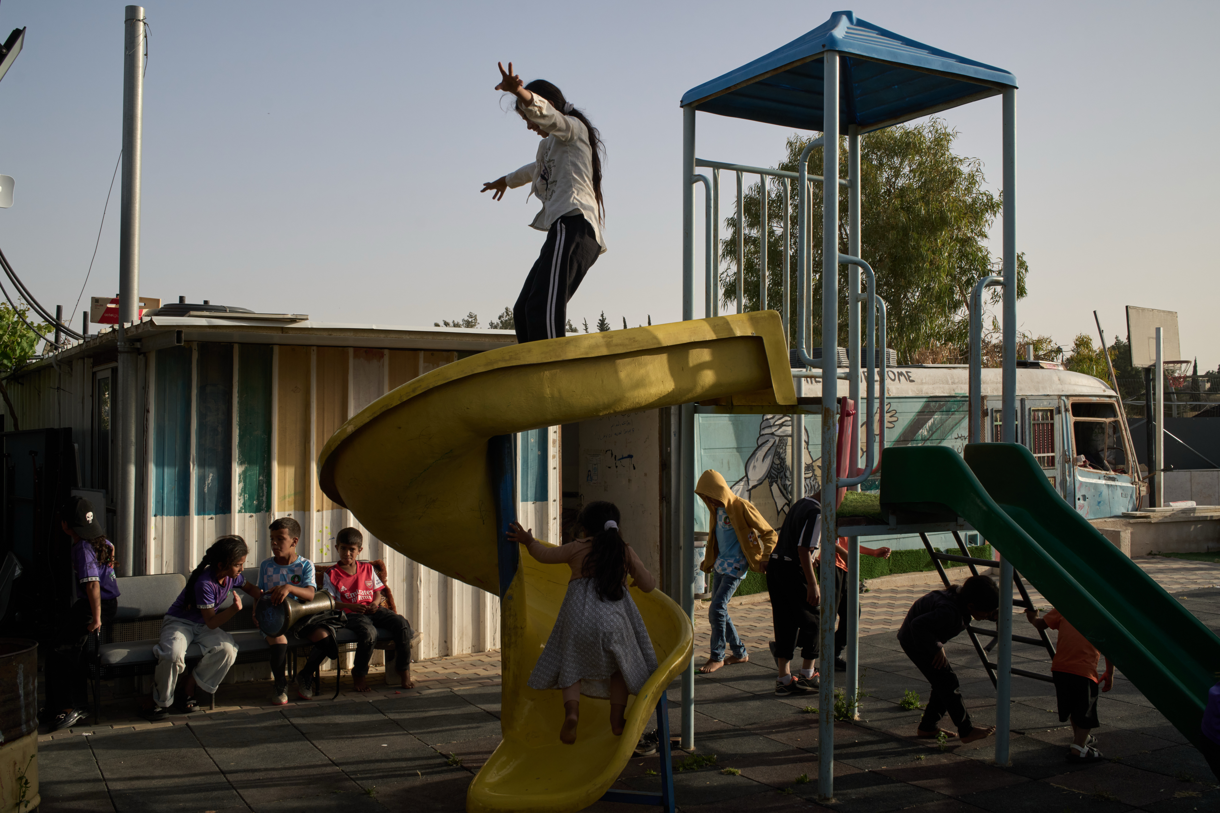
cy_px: 406
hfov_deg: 54.4
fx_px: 1186
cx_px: 610
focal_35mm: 35
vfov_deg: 37.9
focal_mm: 35
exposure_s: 1/640
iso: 500
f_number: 9
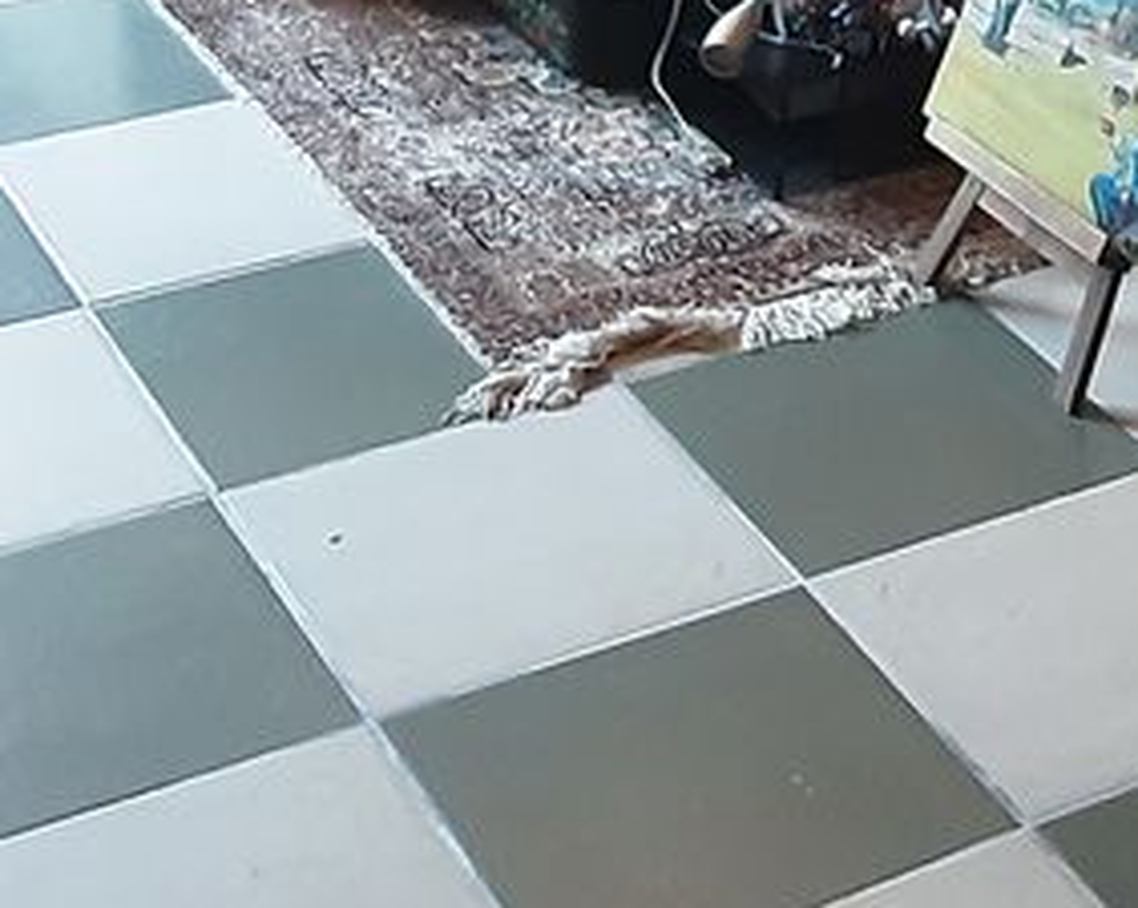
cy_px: -508
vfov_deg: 14.6
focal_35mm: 97
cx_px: 1404
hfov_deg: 18.6
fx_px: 3264
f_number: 1.9
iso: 160
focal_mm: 2.9
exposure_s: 1/25
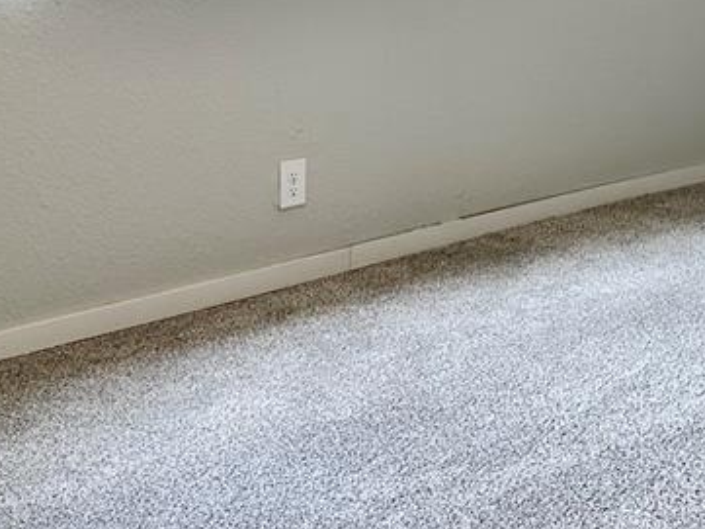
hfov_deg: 27.5
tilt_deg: -0.1
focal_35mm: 68
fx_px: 1385
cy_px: -171
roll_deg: +0.9
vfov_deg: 19.8
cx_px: 631
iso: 100
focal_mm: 6.86
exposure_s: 1/123
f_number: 1.78
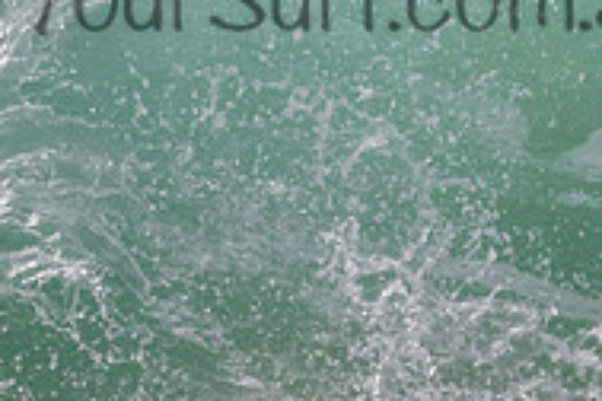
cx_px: 686
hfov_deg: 0.6
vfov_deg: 0.4
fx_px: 55848
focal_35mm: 3340
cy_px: -186
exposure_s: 1/2000
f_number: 11
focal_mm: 800
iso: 1100
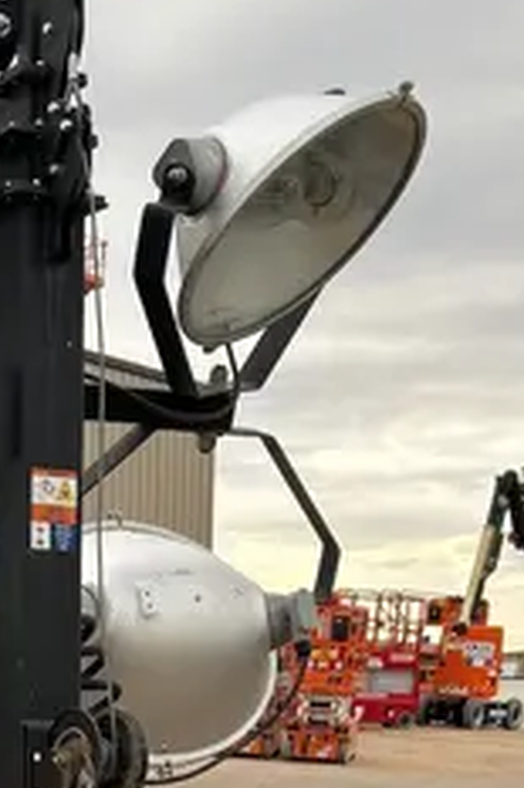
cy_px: 1081
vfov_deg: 21.2
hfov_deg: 15.7
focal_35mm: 85
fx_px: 1858
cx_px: -17
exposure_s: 1/748
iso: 50
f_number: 1.5
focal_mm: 5.7
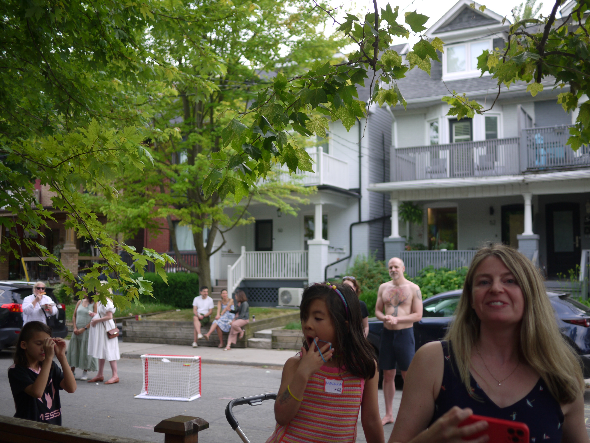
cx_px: 295
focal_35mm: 40
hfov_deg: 46.8
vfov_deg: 36.0
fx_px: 682
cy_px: 222
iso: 100
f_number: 1.7
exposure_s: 1/200
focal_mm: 20
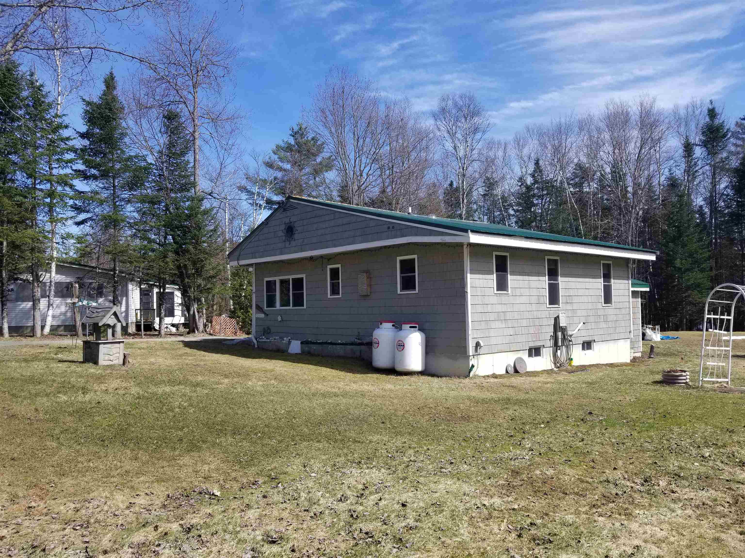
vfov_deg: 53.1
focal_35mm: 26
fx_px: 560
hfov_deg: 67.3
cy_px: 279
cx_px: 372
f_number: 1.7
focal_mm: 4.25
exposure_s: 1/1916
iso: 50
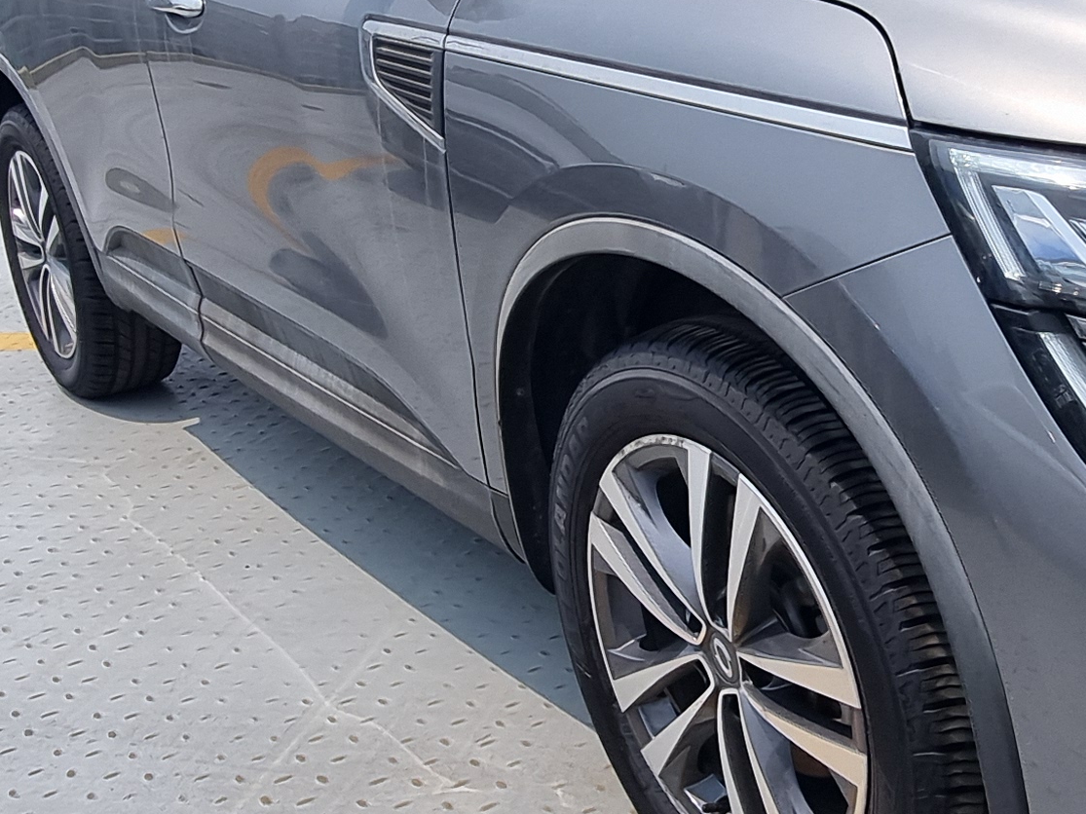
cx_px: 778
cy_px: 292
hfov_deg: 39.6
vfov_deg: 30.7
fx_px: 1474
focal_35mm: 47
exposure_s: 1/2600
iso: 50
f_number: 2.2
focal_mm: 2.2
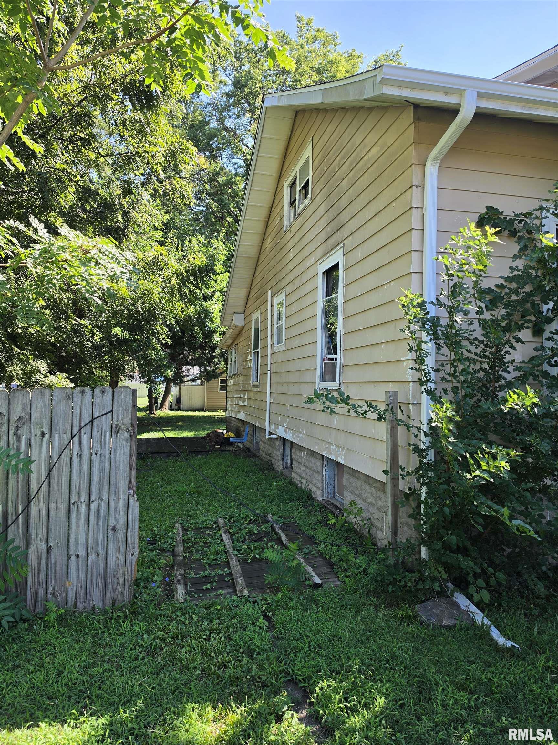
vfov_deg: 73.9
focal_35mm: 23
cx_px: 279
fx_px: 494
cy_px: 372
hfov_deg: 58.9
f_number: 1.4
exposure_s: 1/227
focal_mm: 6.5
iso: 10
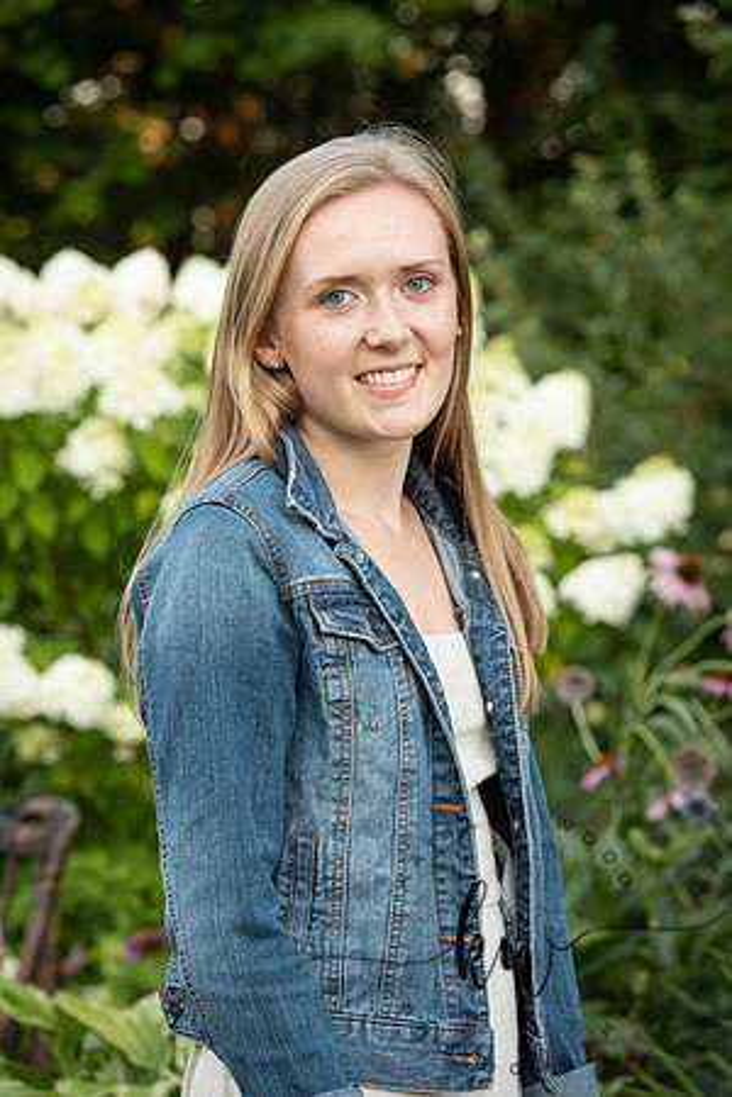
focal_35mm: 145
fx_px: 4422
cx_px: 366
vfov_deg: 14.2
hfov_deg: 9.5
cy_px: 548
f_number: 7.1
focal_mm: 145
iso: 800
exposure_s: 1/200
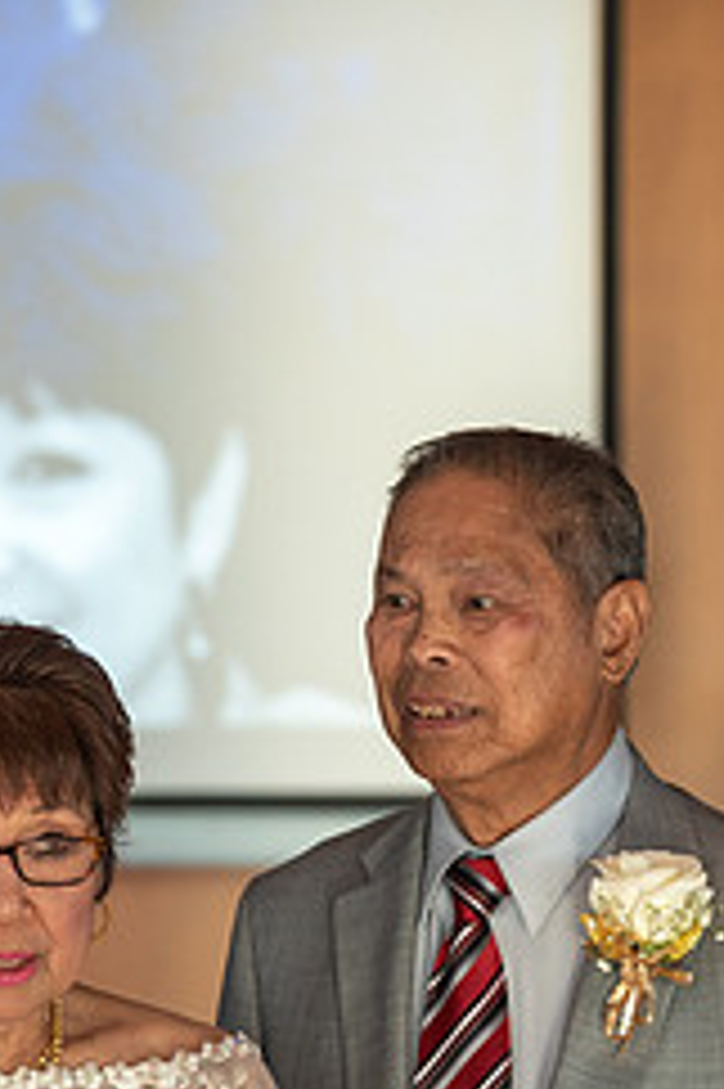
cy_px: 842
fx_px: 7612
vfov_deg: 8.2
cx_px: 252
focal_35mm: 252
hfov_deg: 5.4
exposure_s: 1/500
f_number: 2.8
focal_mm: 105
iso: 800
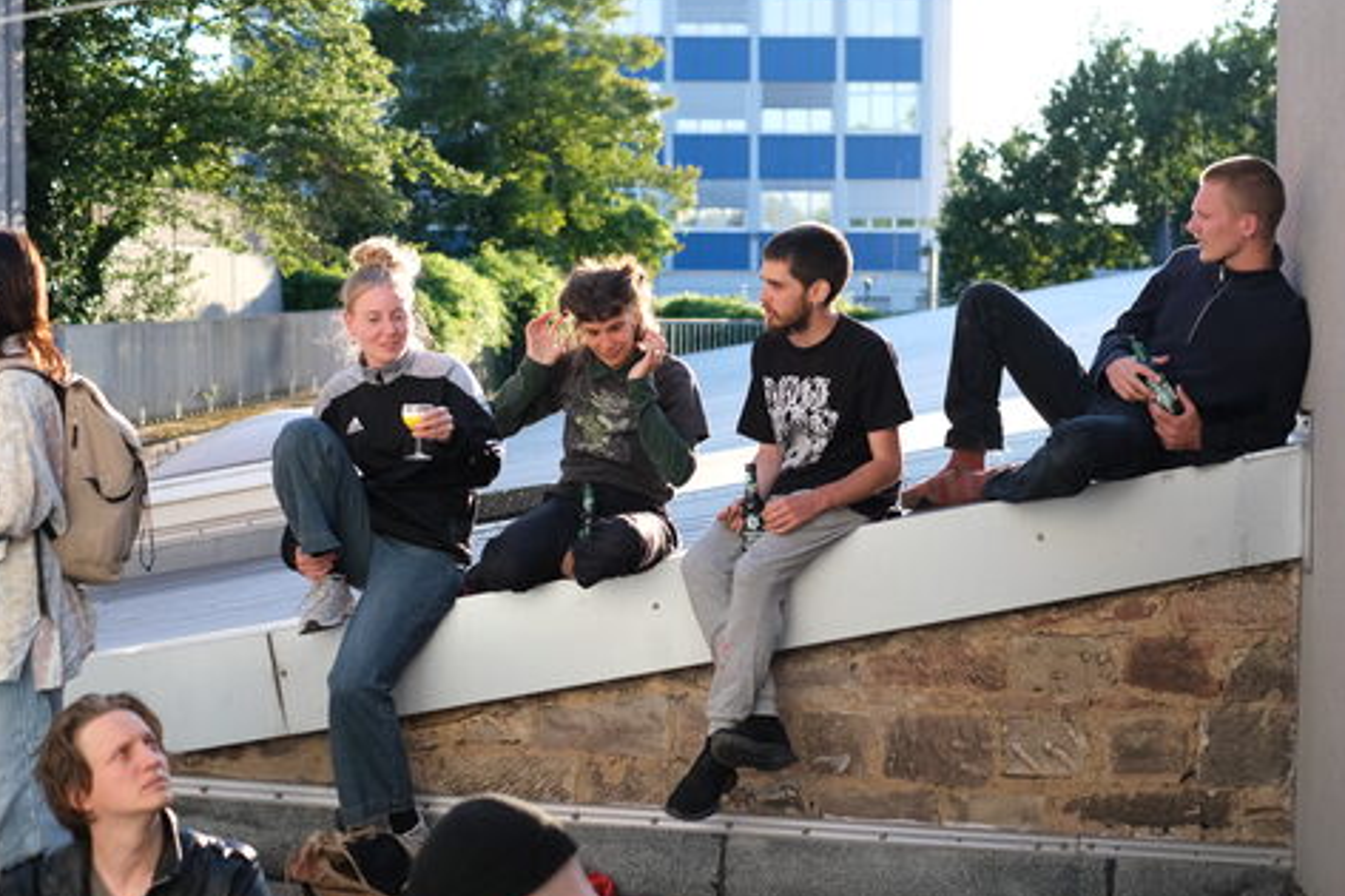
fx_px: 2091
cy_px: 434
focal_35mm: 56
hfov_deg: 35.6
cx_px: 694
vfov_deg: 24.2
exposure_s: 1/4000
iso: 1600
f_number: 2.5
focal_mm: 35
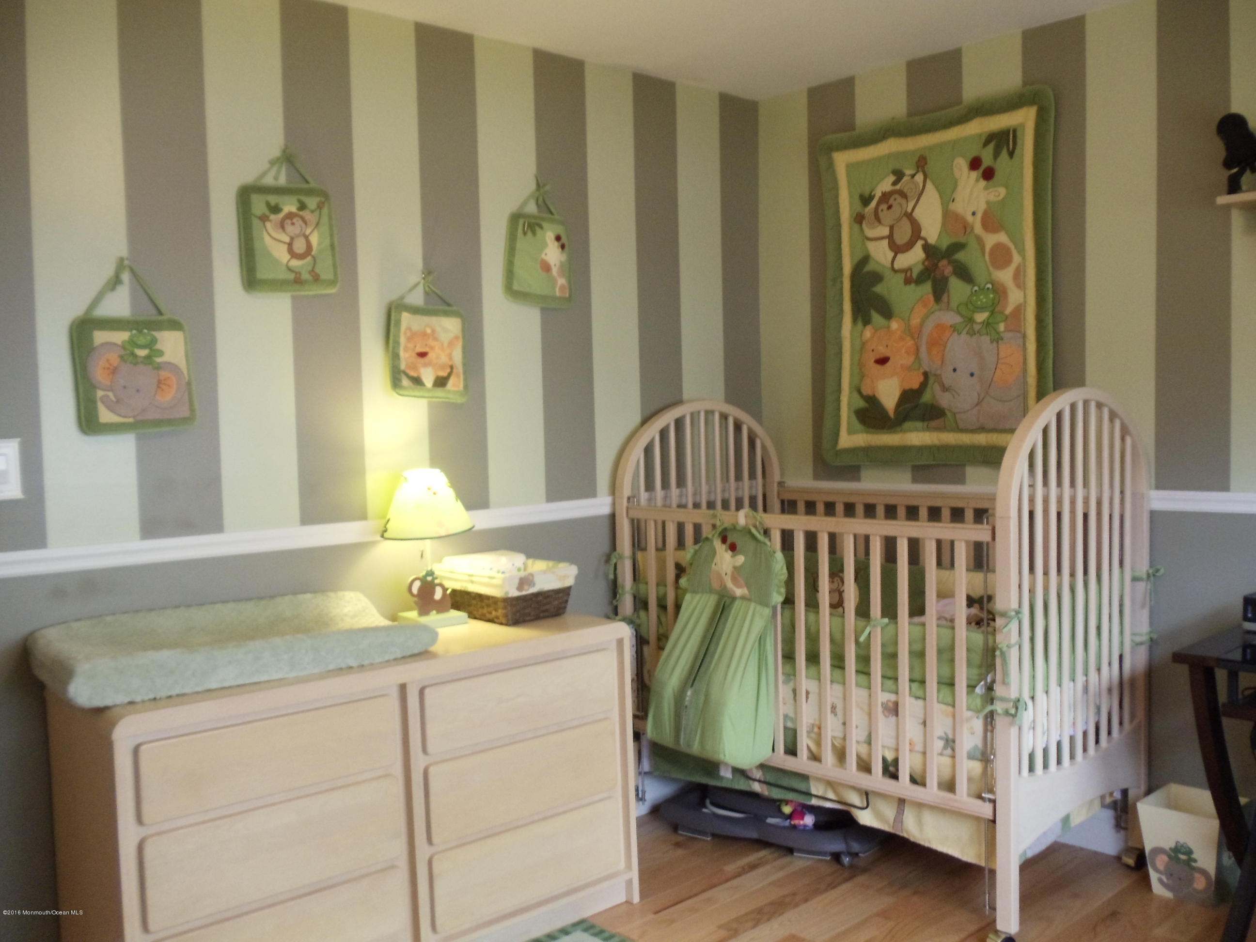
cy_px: 471
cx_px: 628
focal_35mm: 44
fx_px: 1596
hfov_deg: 42.9
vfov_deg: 32.9
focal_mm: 6
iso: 400
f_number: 3.5
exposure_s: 1/30
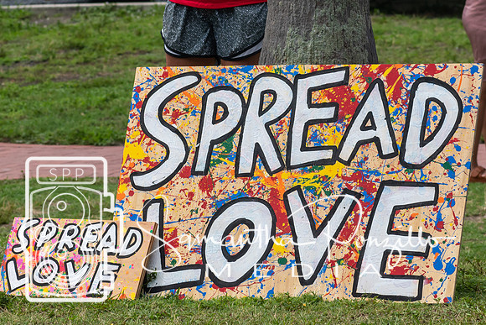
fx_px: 4943
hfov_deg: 5.6
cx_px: 243
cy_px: 4
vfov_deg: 3.8
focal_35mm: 366
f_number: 7.1
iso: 200
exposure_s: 1/800
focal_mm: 122
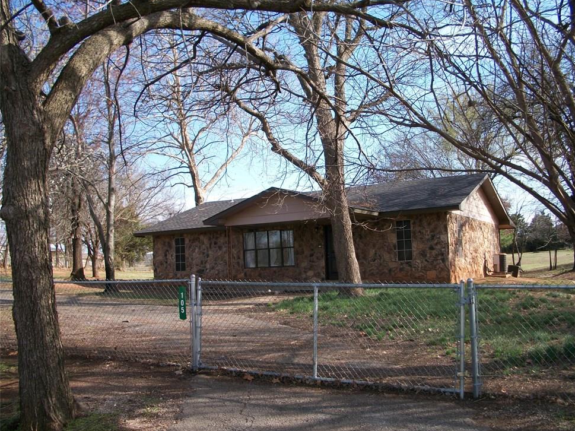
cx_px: 303
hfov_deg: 50.1
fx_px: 614
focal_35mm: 37
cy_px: 224
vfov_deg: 38.6
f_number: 3.1
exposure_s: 1/400
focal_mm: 6.3
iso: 80
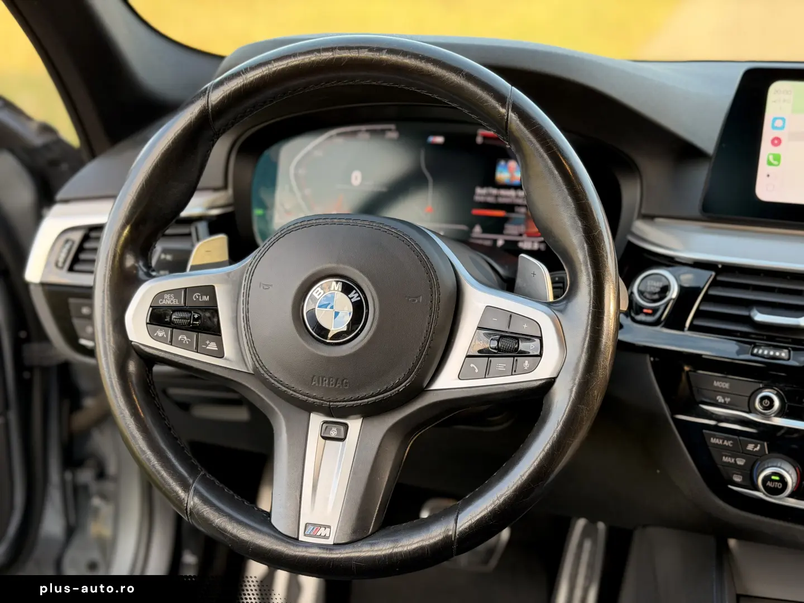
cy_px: 302
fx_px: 1115
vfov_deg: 30.3
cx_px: 402
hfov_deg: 39.7
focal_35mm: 48
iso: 200
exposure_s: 1/244
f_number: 1.78
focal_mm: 6.76
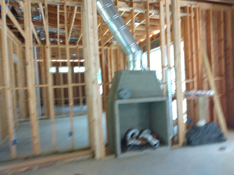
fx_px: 135
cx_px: 117
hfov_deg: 81.7
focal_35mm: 20
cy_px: 88
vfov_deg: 66.0
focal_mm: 3.54
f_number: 2
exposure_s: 1/30
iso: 391
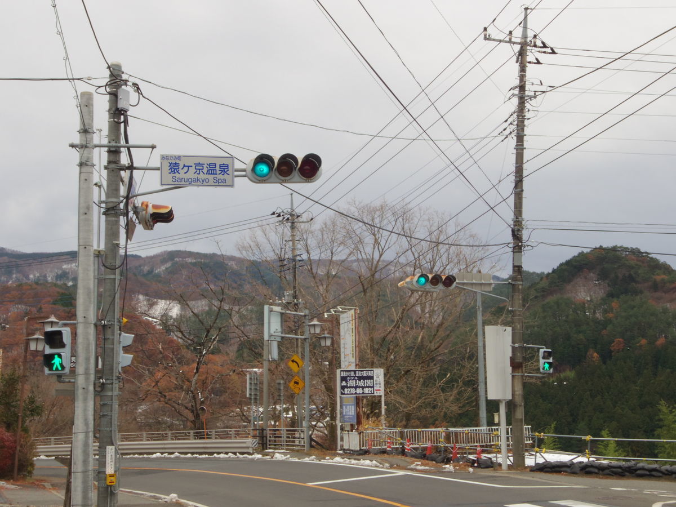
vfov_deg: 30.9
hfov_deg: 40.4
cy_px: 254
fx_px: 918
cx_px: 338
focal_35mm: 47
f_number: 8
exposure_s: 1/80
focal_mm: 8.5
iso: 125
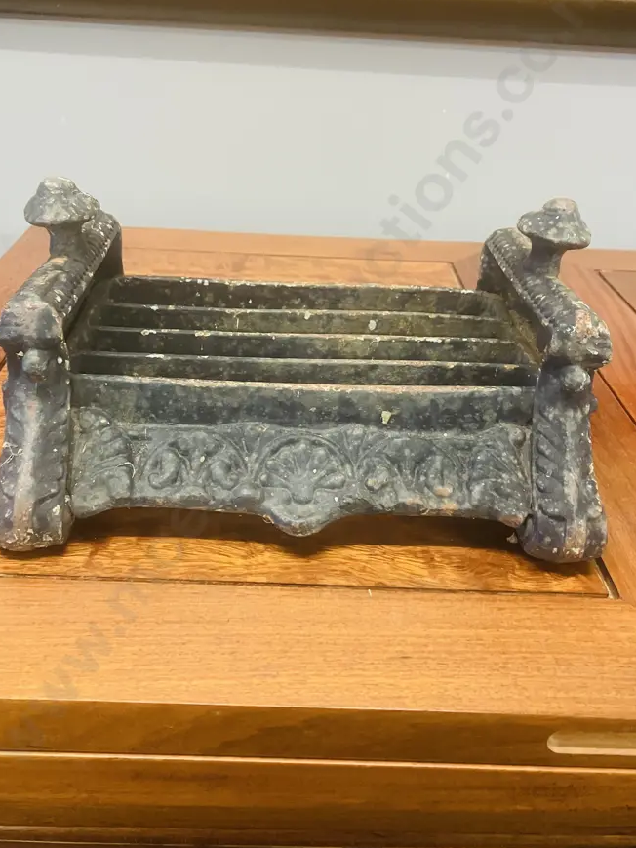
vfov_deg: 55.1
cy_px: 363
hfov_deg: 42.9
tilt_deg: -24.8
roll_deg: -2.4
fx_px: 808
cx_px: 305
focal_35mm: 33
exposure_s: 1/50
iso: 320
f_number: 1.8
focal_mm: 3.99
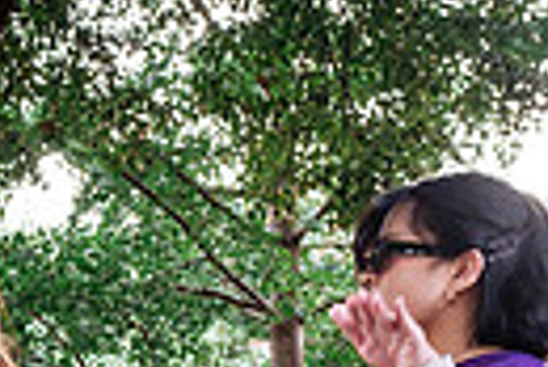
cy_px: 597
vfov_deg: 12.1
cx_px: 21
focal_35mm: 107
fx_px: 1631
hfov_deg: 18.6
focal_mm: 15.9
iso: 800
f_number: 4
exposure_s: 1/160
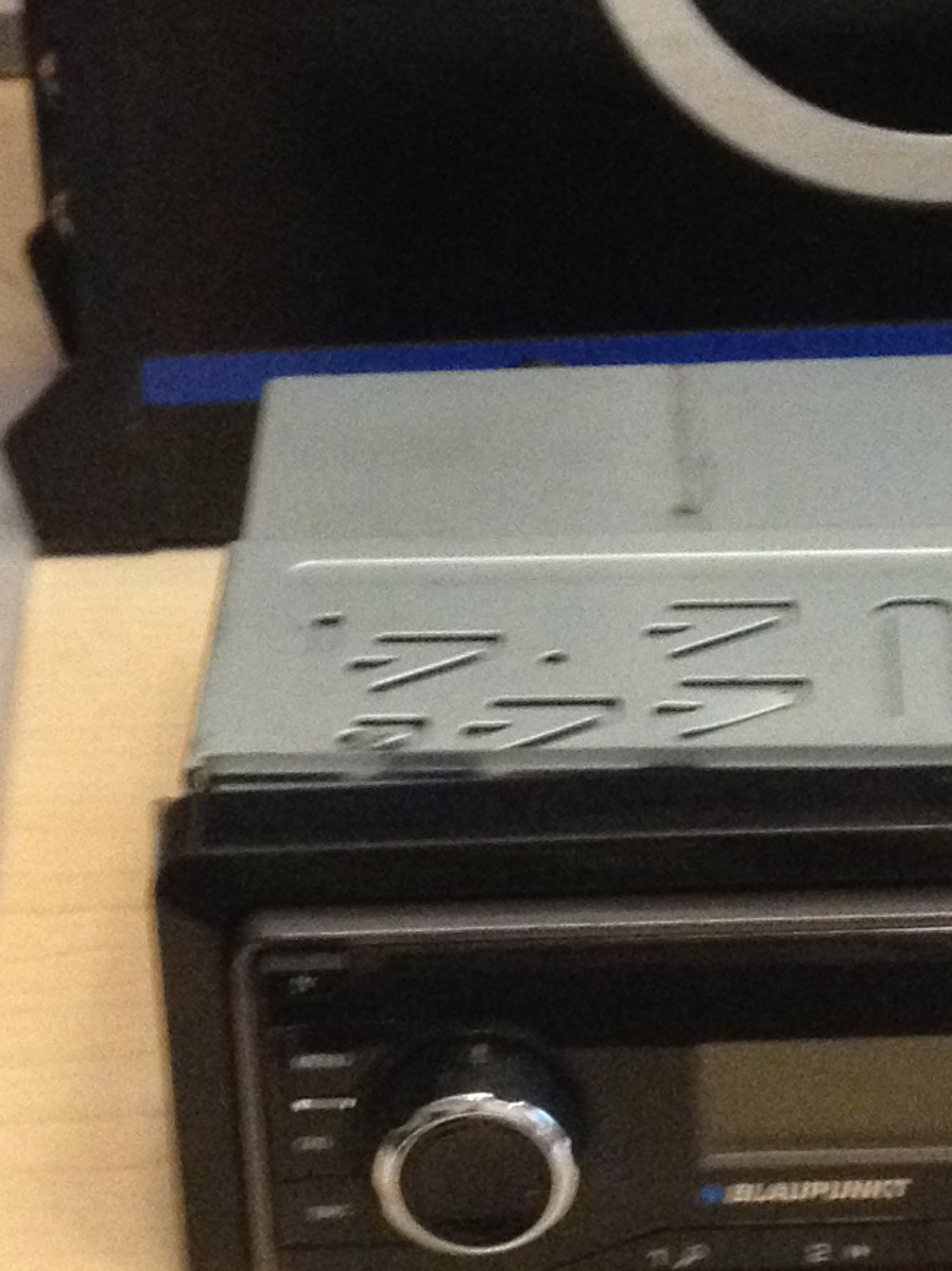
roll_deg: +2.0
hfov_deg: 11.4
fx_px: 4768
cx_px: 561
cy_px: 171
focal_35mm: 130
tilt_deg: -27.8
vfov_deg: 15.0
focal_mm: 4.28
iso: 400
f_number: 2.4
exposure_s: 1/15
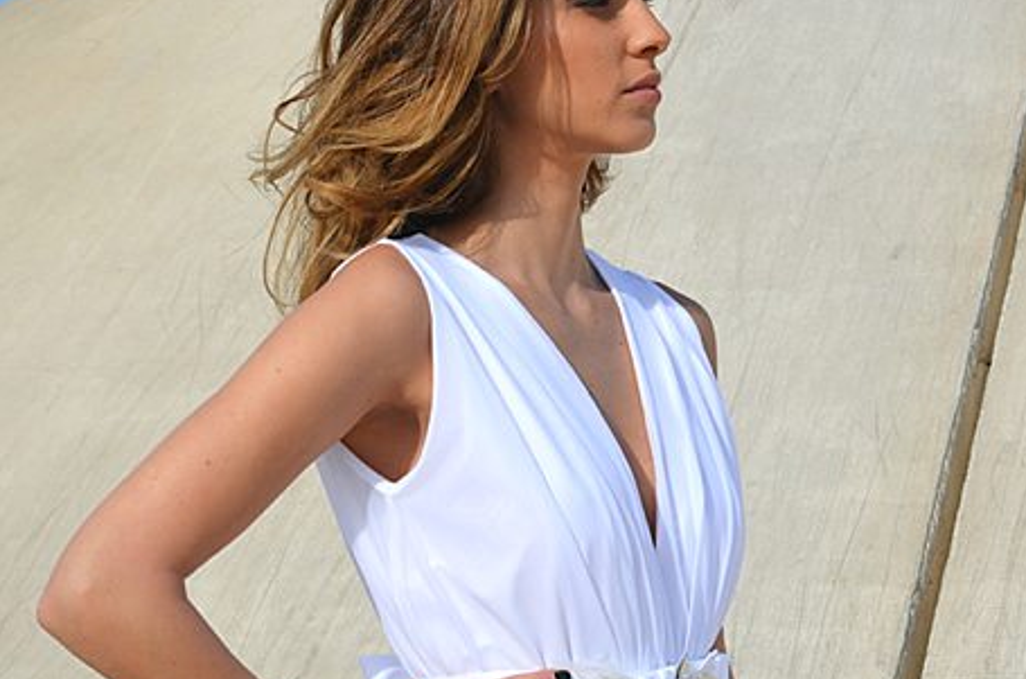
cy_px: 328
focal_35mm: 94
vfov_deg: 14.5
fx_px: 2672
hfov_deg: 21.7
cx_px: 516
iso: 100
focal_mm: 38
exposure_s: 1/320
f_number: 9
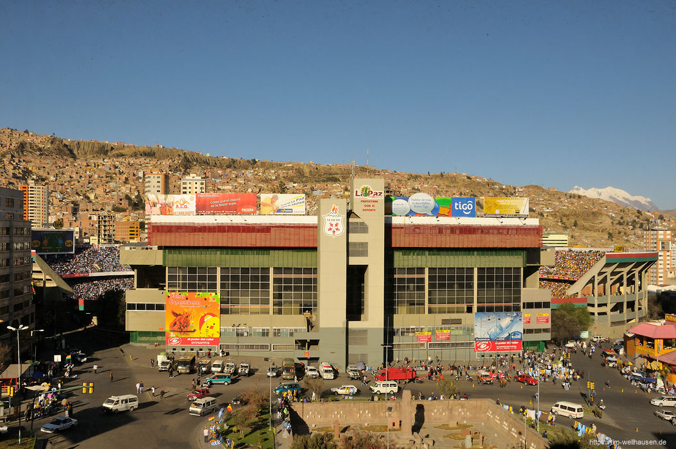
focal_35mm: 39
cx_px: 338
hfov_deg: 49.6
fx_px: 731
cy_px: 224
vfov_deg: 34.1
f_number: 11
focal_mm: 26
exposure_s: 1/160
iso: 200
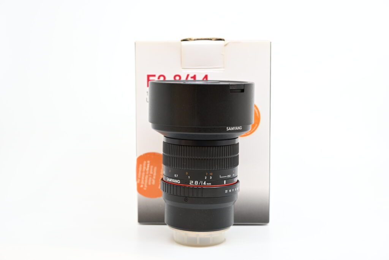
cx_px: 194
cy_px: 130
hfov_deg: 34.5
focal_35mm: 58
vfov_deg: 23.4
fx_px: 627
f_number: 6.3
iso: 800
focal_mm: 58
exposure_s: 1/160
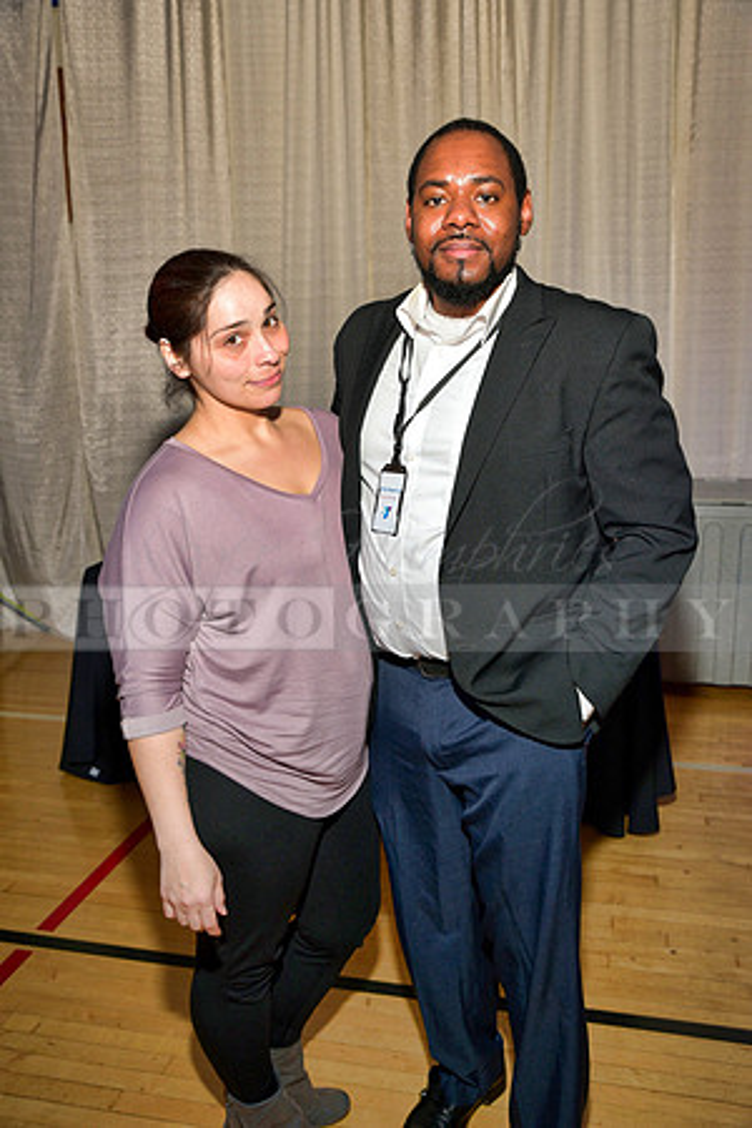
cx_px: 376
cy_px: 564
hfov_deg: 41.1
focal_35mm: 32
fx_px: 1003
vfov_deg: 58.7
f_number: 5
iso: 200
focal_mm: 32
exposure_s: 1/60
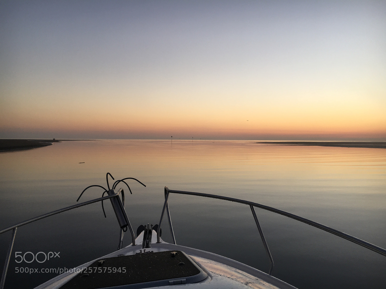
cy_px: 144
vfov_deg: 48.2
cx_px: 193
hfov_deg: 61.7
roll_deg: +0.2
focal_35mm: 29
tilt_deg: -1.1
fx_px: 323
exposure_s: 1/100
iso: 32
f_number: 2.2
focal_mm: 4.15
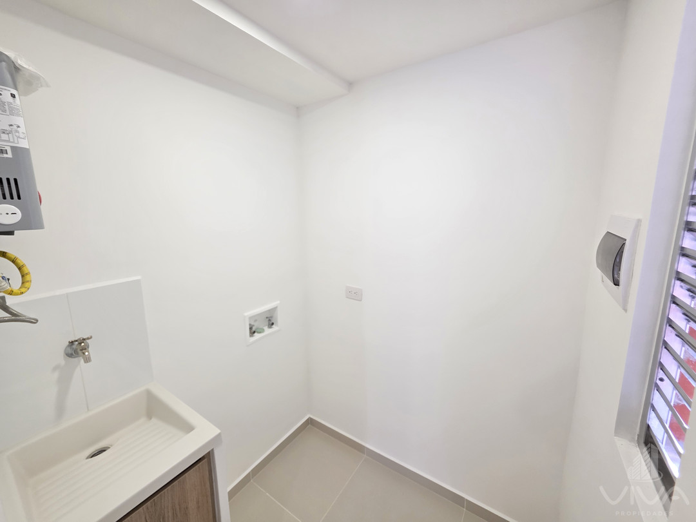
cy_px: 261
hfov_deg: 106.2
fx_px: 261
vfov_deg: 89.9
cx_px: 348
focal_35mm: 13
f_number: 1.9
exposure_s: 1/60
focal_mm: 2.2
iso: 200
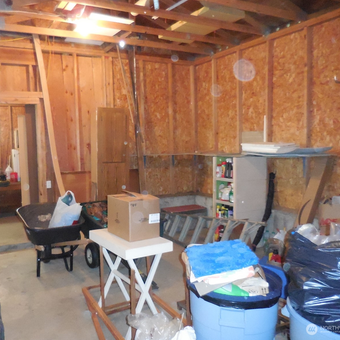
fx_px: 333
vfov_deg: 54.0
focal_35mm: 30
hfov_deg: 53.6
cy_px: 170
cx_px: 132
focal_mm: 4.5
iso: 1600
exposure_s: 1/25
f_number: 3.3
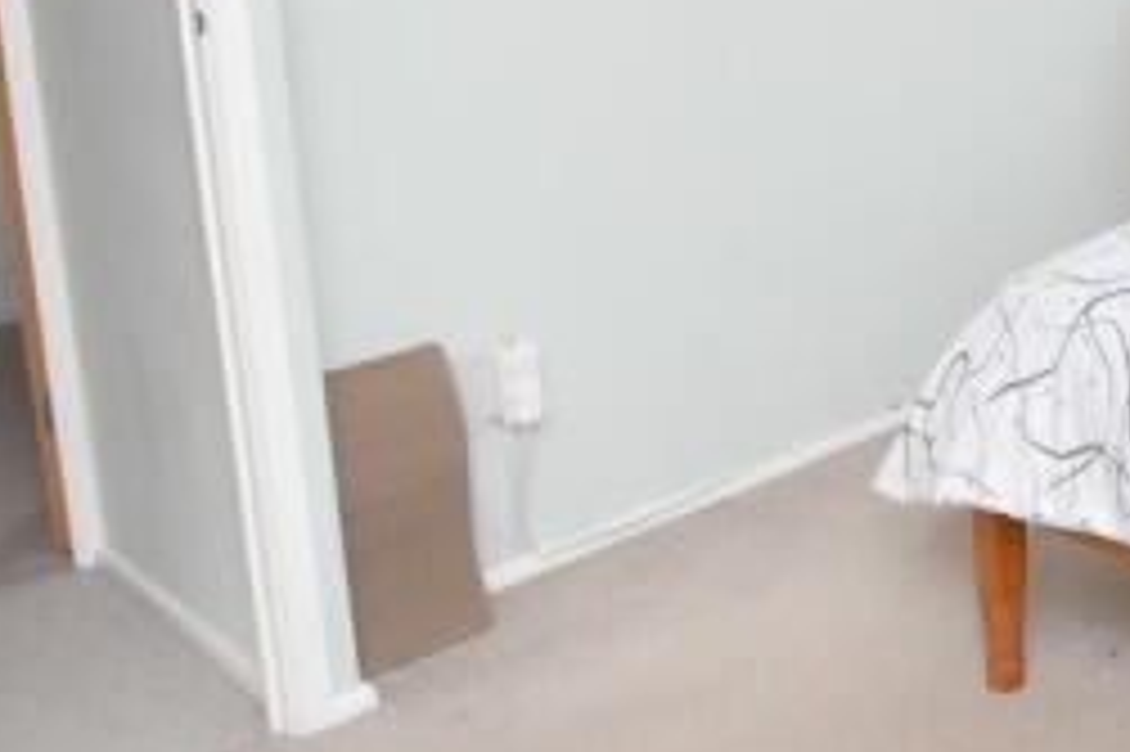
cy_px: -88
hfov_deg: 33.7
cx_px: 1366
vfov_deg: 26.3
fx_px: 1474
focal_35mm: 47
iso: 800
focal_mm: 12
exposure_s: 1/250
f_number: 4
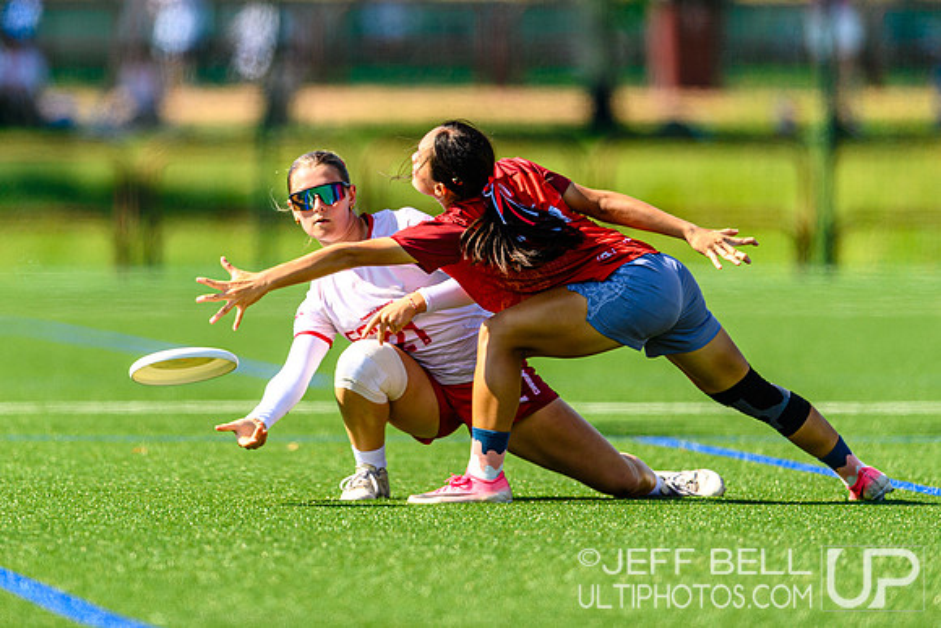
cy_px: 185
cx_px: 364
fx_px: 14948
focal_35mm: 572
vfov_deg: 2.4
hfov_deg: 3.6
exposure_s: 1/1600
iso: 100
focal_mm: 400
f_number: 3.2
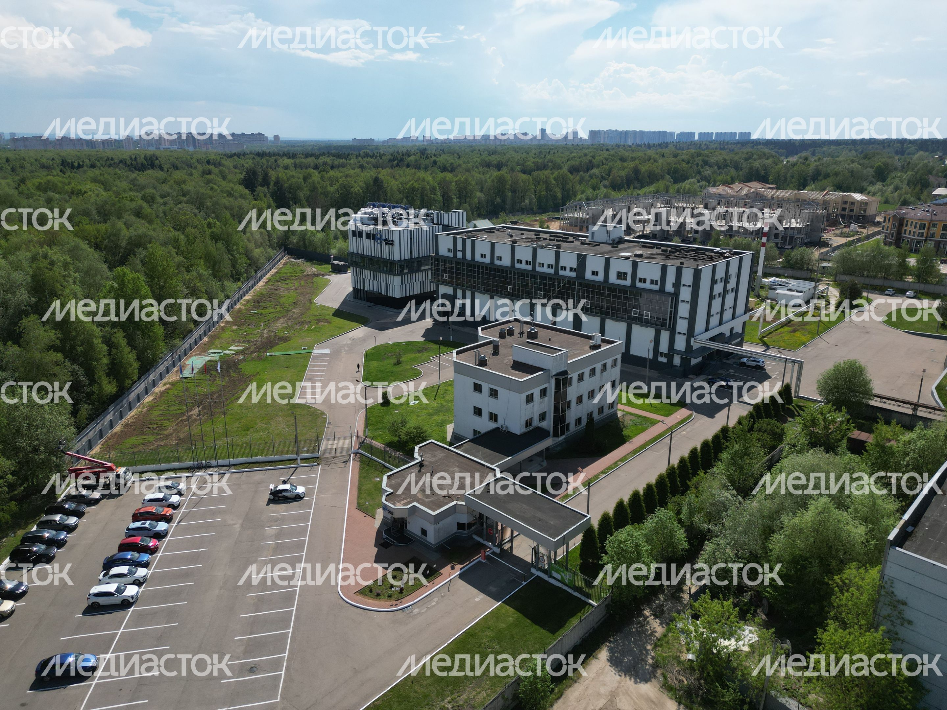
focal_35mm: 24
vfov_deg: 56.8
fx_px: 657
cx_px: 474
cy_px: 355
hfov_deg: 71.6
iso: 120
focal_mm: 6.72
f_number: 1.7
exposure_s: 1/320
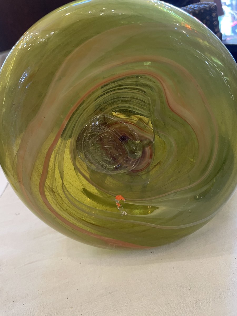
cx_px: 118
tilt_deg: -24.8
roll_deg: +16.5
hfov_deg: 53.1
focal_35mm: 26
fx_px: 237
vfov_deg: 67.3
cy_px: 158
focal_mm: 4.2
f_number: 1.6
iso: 125
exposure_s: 1/50
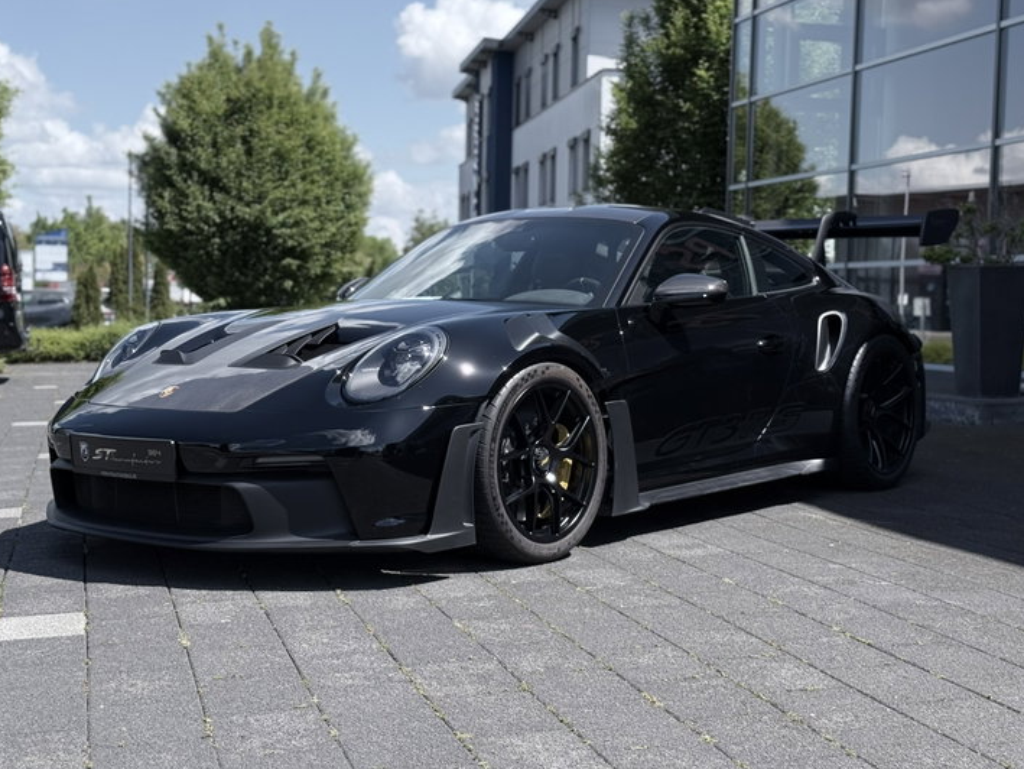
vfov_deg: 28.0
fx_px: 1539
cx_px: 521
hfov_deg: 36.8
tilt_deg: -2.5
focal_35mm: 52
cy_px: 367
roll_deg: -1.4
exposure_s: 1/3704
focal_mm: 6.76
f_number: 1.78
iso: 64
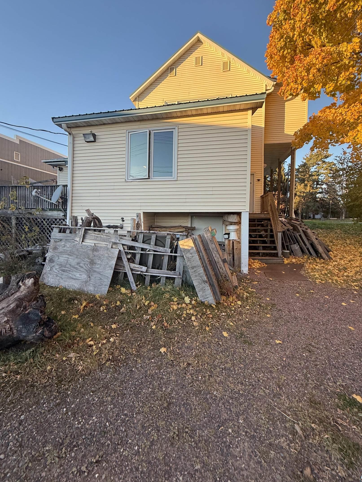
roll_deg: -1.6
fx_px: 209
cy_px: 227
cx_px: 176
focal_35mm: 15
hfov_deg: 81.7
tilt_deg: -1.0
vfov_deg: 98.1
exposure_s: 1/170
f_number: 2.2
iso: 50
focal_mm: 2.22
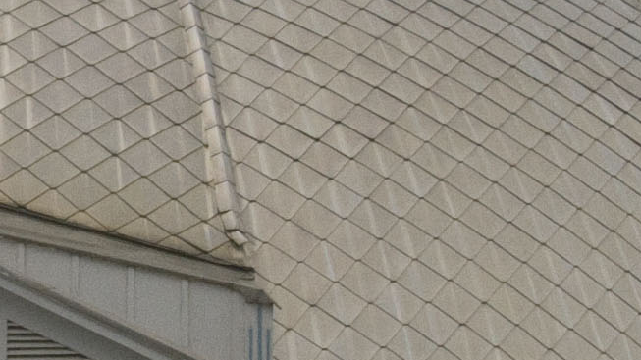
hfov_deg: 7.7
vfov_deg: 4.4
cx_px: -86
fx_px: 4732
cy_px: 147
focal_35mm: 278
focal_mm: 27
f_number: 11
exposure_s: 1/500
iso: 200
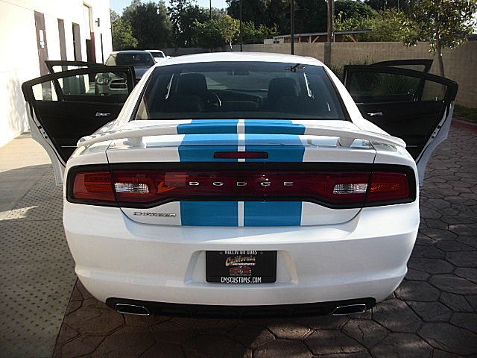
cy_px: 179
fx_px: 496
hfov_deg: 51.4
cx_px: 238
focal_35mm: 36
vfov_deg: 39.7
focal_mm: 6.3
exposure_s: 1/500
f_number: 2.8
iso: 50
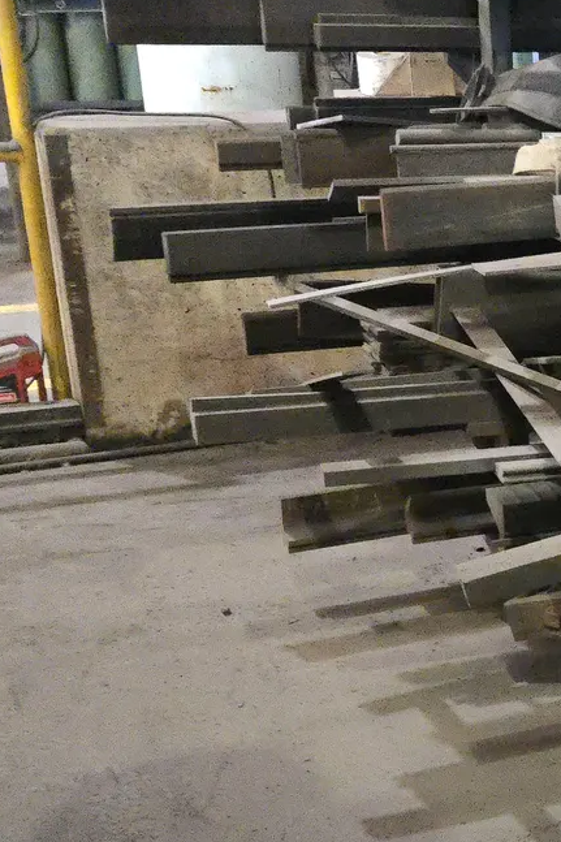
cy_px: 571
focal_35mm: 74
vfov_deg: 27.2
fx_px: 1731
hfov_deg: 16.2
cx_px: 929
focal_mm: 5.4
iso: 1600
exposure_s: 1/60
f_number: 1.8
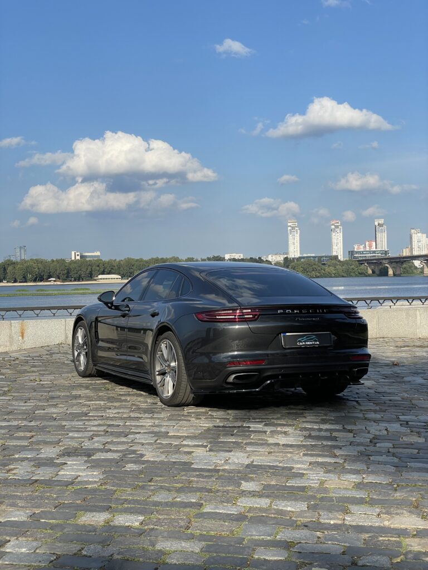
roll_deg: +1.4
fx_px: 857
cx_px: 214
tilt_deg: +0.7
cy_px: 285
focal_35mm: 52
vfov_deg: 36.8
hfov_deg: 28.0
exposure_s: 1/1653
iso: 25
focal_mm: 6
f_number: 2
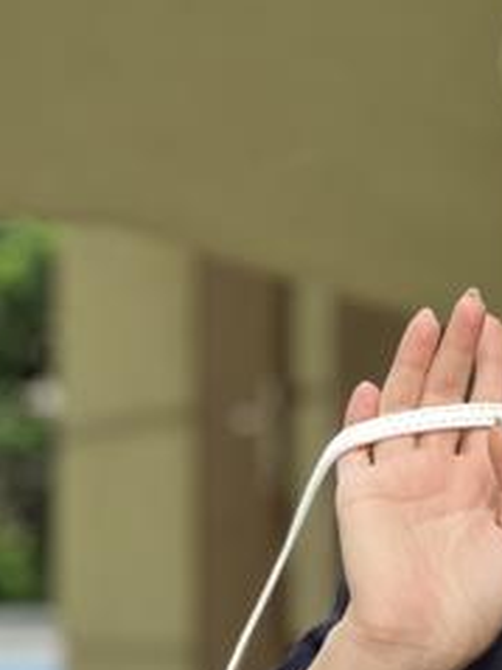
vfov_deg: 7.6
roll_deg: -0.7
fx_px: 4993
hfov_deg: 5.7
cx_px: 749
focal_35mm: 258
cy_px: 866
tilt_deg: -0.8
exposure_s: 1/121
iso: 100
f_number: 2.8
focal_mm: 9
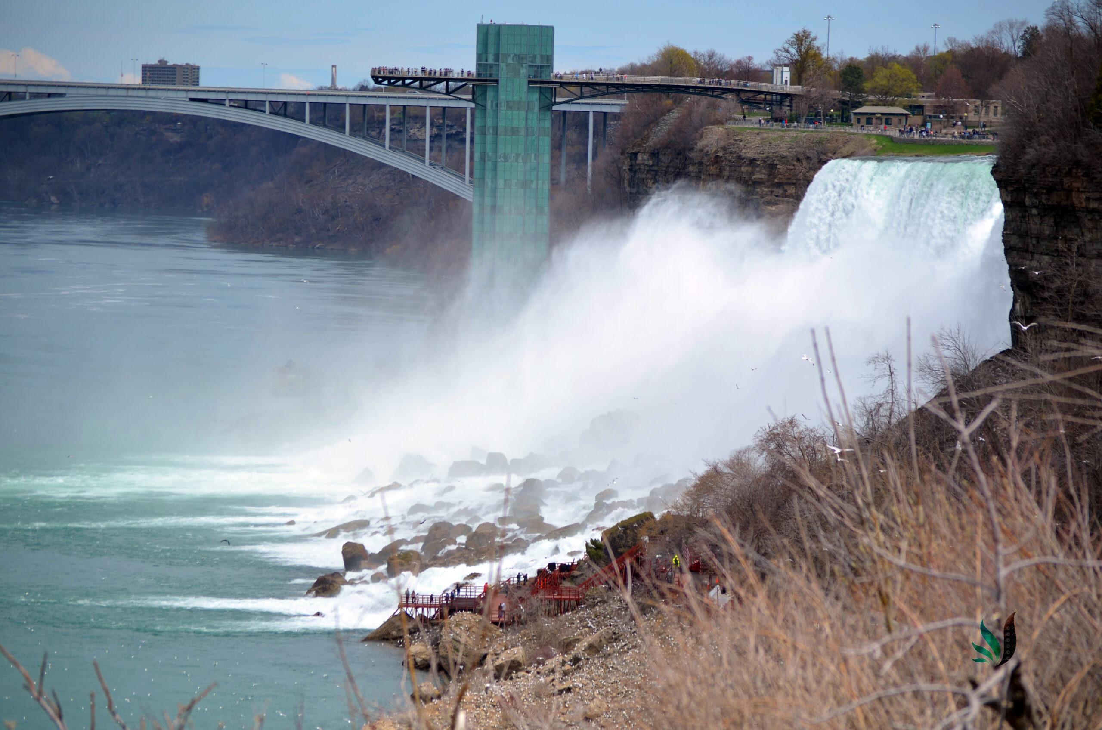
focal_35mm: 202
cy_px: 365
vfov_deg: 6.8
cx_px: 551
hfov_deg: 10.2
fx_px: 6186
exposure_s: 1/1000
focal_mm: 135
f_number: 5
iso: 100
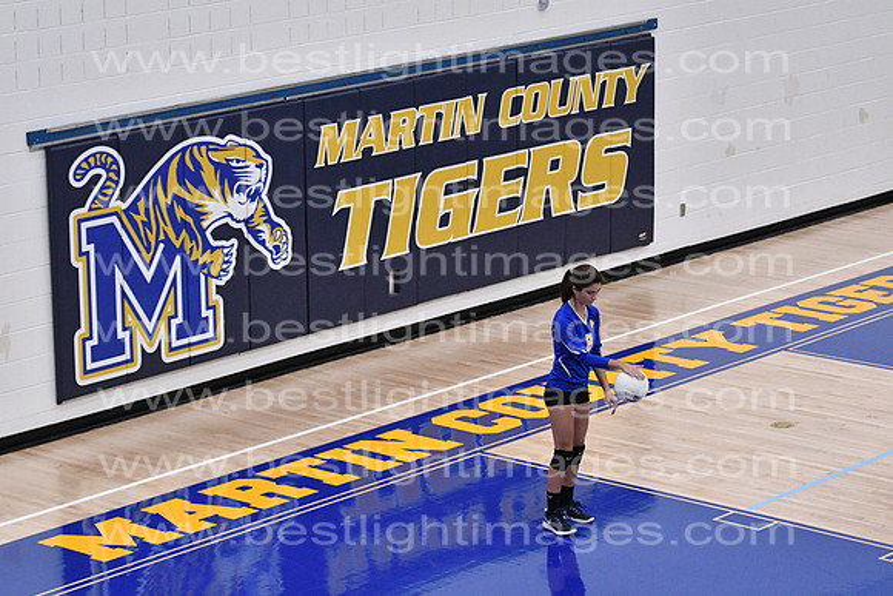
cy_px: 298
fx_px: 2903
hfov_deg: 17.5
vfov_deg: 11.7
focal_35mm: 117
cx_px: 446
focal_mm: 78
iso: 6400
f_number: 3.2
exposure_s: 1/1250
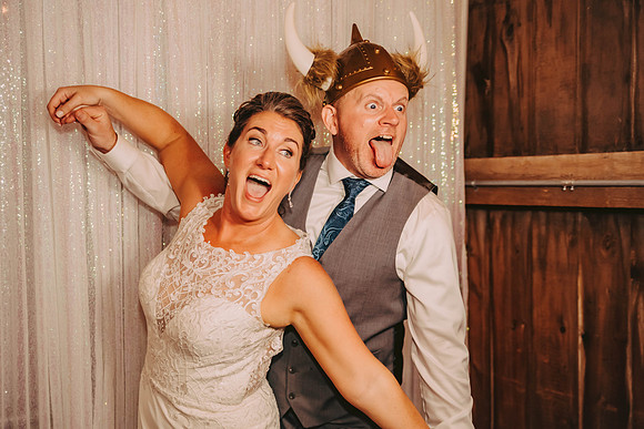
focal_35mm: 51
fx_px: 920
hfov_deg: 38.6
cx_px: 322
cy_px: 214
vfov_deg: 26.3
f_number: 2.8
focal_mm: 48
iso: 1250
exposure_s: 1/125
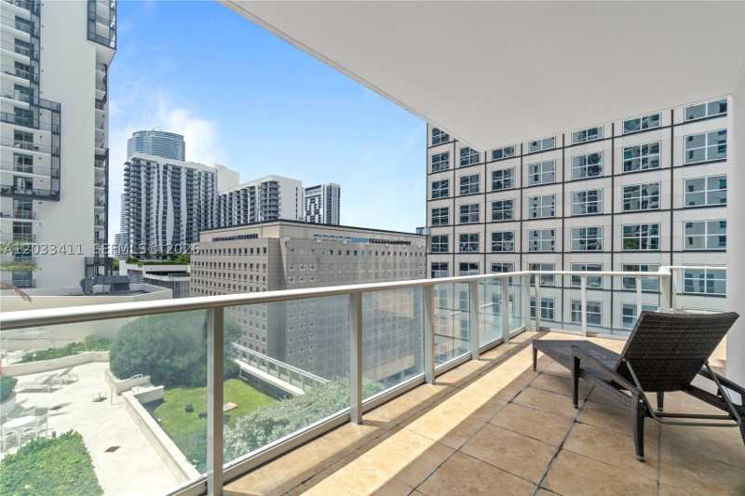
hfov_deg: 100.4
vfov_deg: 77.3
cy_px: 248
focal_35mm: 15
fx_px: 310
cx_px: 372
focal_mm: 10
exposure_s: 1/80
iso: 250
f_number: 9
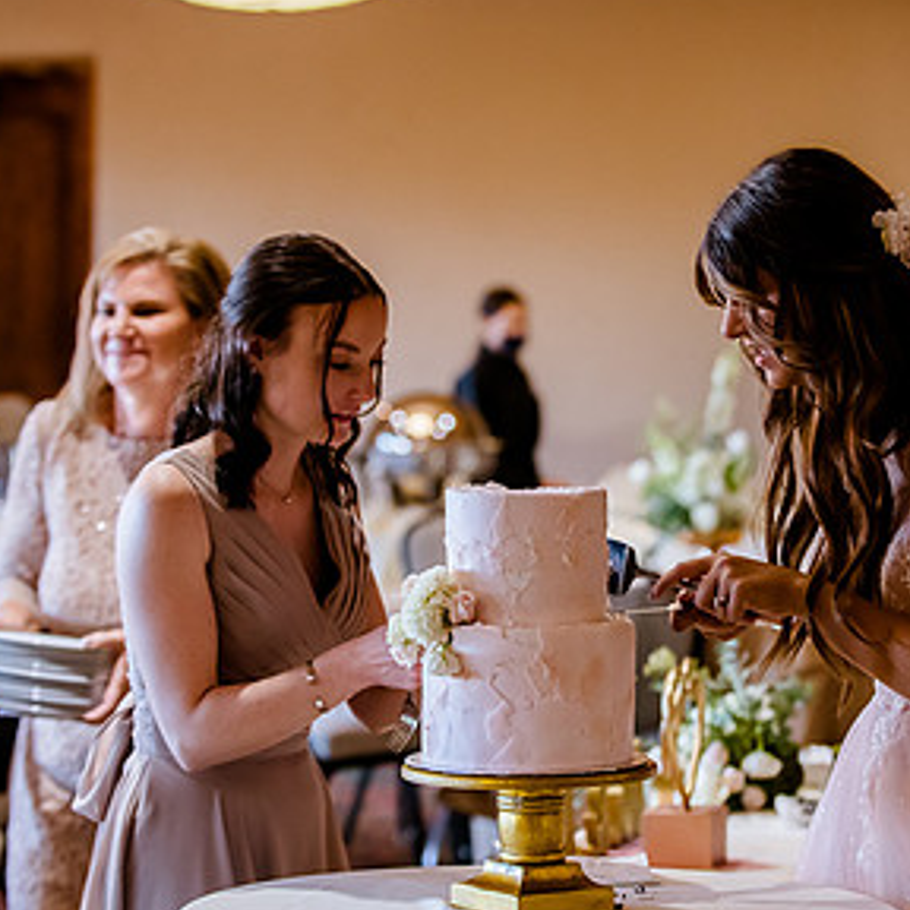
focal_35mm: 137
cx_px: 566
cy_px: 416
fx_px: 4075
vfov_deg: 12.7
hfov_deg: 12.7
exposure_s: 1/100
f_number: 3.2
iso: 2000
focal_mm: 80
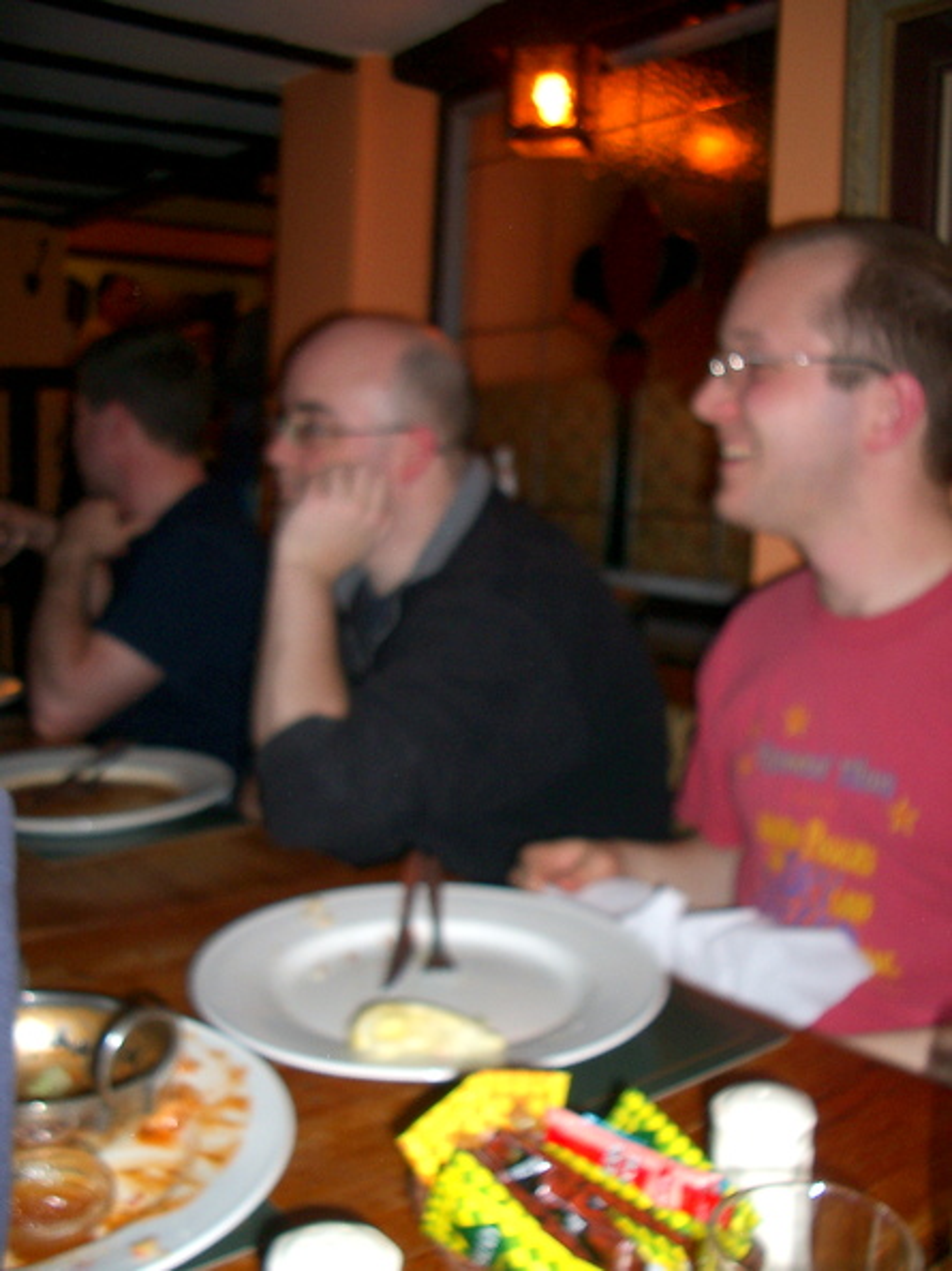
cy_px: 636
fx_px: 1284
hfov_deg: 40.7
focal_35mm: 35
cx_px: 476
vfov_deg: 52.6
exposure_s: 1/40
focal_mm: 5.8
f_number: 2.6
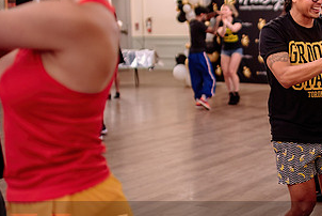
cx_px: 298
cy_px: 66
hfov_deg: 26.0
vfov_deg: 18.2
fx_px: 671
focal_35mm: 75
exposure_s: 1/250
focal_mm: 35
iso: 800
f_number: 1.4
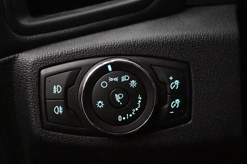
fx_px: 375
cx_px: 119
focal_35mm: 55
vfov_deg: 24.7
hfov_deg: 36.5
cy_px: 96
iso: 40000
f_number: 4.8
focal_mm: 29
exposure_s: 1/50
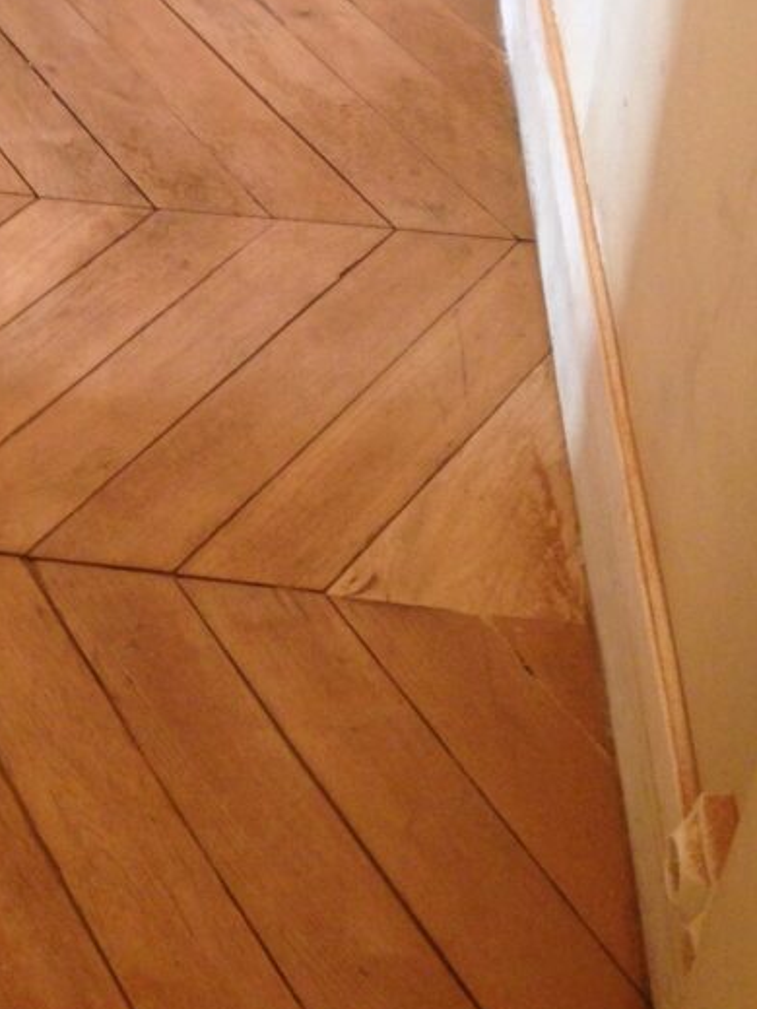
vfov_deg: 28.3
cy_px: 45
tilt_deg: -33.8
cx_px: 76
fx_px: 1895
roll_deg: +0.3
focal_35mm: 65
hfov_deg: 22.1
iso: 200
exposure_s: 1/20
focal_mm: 4.12
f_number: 2.4
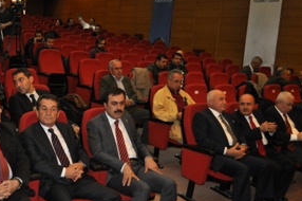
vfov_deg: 28.6
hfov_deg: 41.1
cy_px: 108
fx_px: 394
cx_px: 87
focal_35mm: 47
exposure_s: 1/60
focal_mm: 20
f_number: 3.8
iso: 800
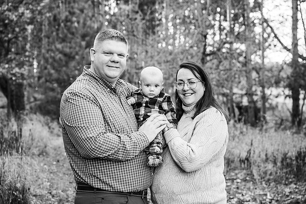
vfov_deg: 19.5
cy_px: 102
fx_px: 595
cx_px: 153
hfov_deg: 28.8
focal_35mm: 70
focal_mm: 70
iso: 640
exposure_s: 1/200
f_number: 5
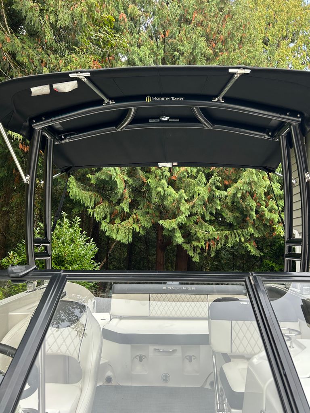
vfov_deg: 67.3
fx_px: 310
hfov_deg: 53.1
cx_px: 155
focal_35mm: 26
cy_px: 206
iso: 50
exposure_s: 1/376
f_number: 1.5
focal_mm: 5.7
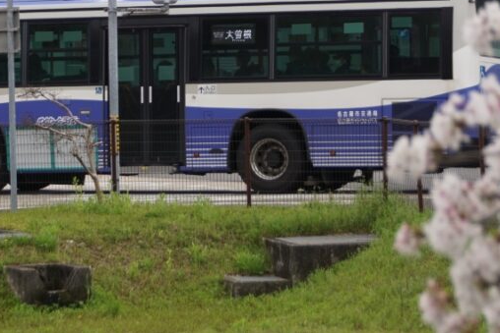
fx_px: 3779
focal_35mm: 272
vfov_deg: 5.0
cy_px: -1
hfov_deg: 7.6
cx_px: 161
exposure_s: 1/200
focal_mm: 90
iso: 100
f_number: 6.3
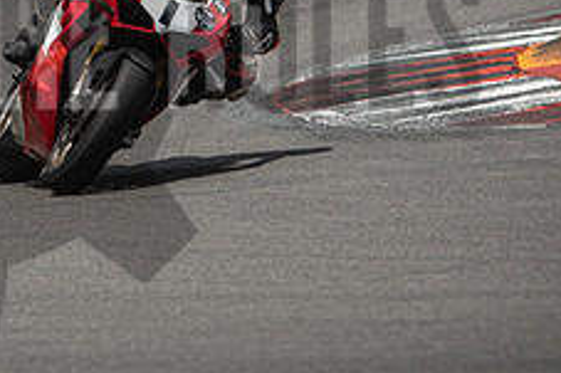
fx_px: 11943
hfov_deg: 2.7
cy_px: 46
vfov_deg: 1.8
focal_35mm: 767
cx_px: -42
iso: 125
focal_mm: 200
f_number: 3.2
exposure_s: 1/2000
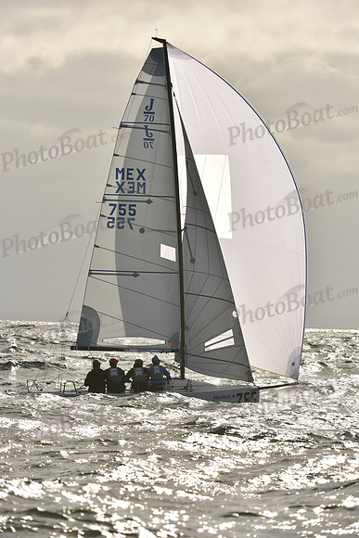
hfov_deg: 6.2
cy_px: 269
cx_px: 180
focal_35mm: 220
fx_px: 3289
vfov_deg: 9.4
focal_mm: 220
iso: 320
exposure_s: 1/1600
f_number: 9
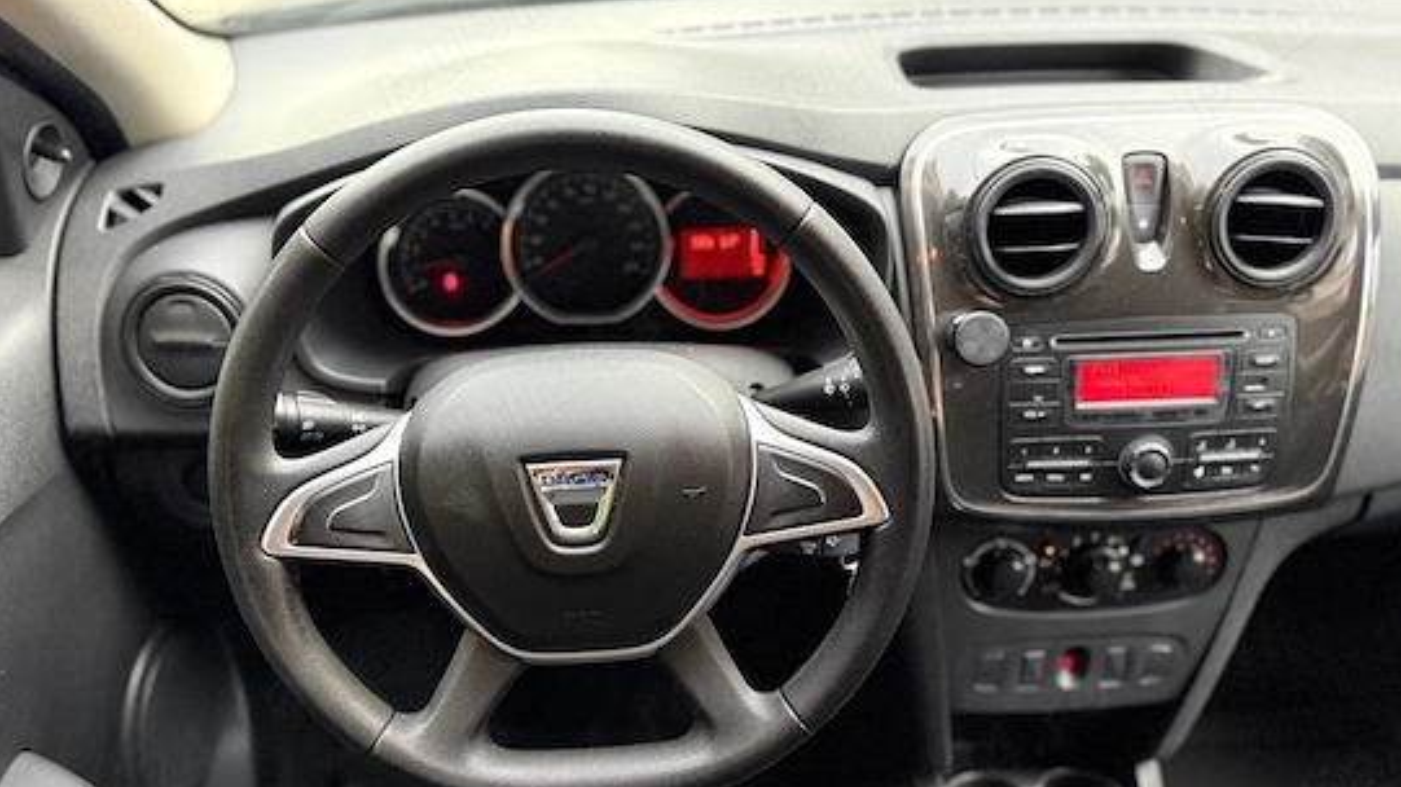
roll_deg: +0.2
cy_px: 404
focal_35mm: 29
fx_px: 1077
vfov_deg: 40.1
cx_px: 645
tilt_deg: -37.5
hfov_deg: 66.0
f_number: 1.78
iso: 800
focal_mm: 6.76
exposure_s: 1/53
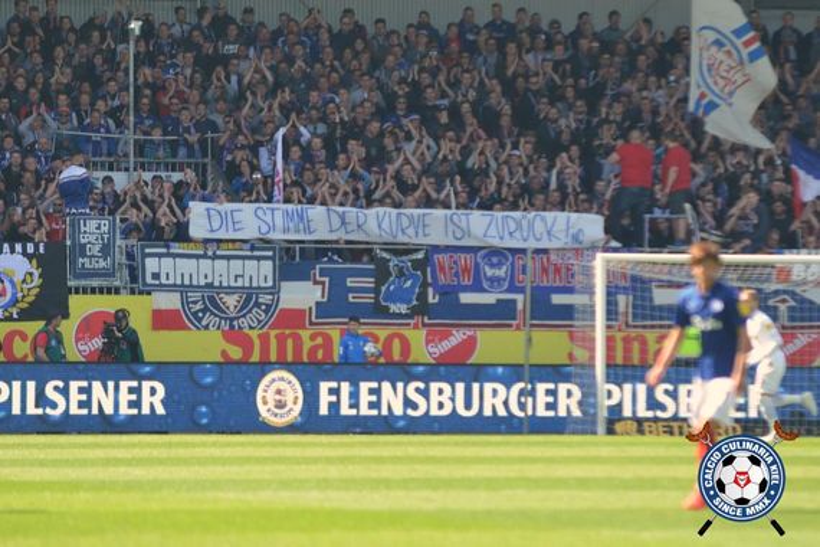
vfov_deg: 4.6
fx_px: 6833
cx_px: 410
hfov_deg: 6.9
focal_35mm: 300
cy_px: 274
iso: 320
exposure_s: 1/1000
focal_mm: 200
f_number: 4
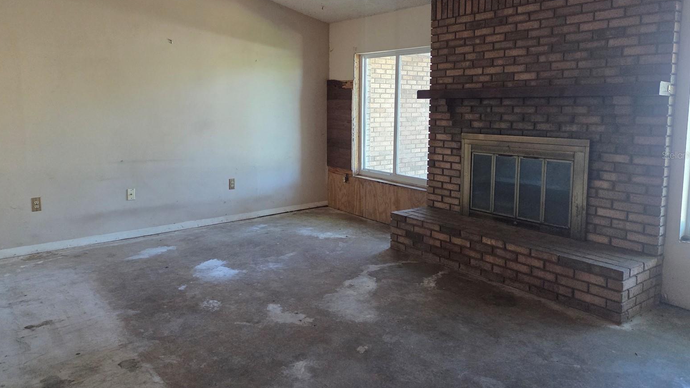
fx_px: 476
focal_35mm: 26
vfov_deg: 44.1
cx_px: 346
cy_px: 155
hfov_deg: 71.9
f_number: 1.8
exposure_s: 1/120
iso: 640
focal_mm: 5.4
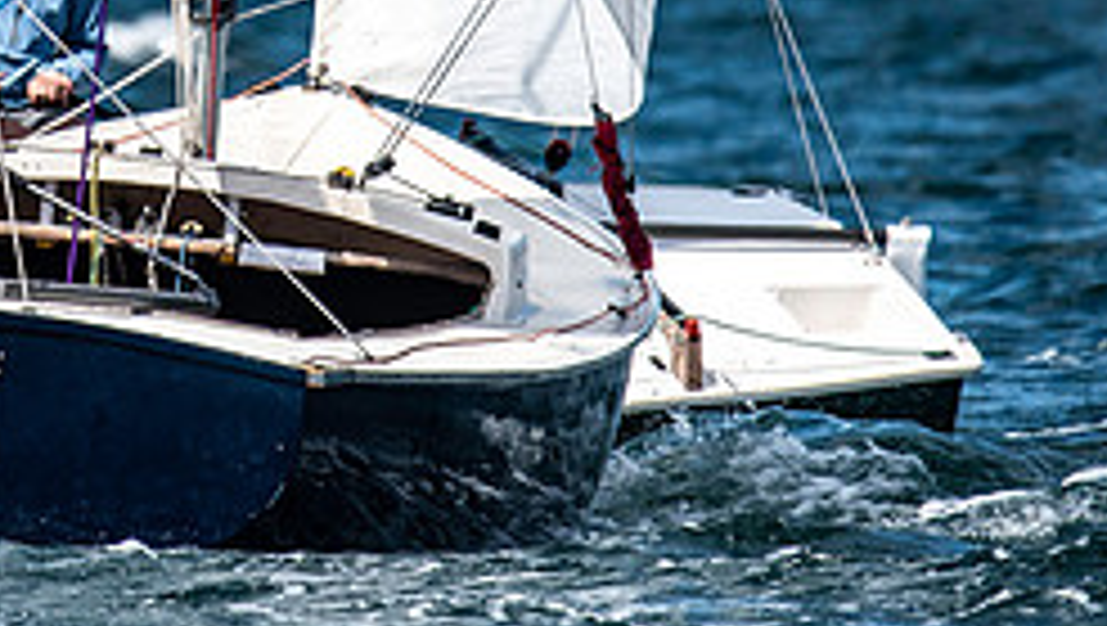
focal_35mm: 1226
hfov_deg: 1.8
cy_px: -123
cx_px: 19
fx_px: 36026
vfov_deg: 1.0
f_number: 5
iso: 500
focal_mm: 300
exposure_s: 1/6400
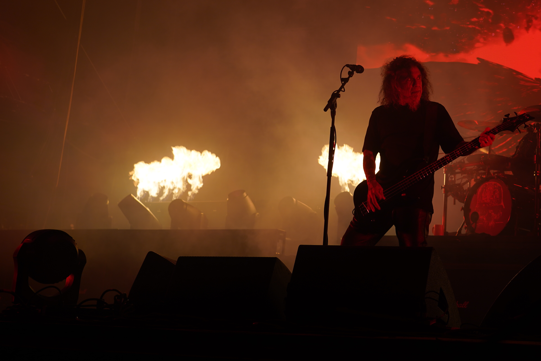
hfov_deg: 31.1
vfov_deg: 21.1
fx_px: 962
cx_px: 377
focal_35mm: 64
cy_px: 100
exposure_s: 1/50
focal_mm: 42
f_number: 4
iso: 100
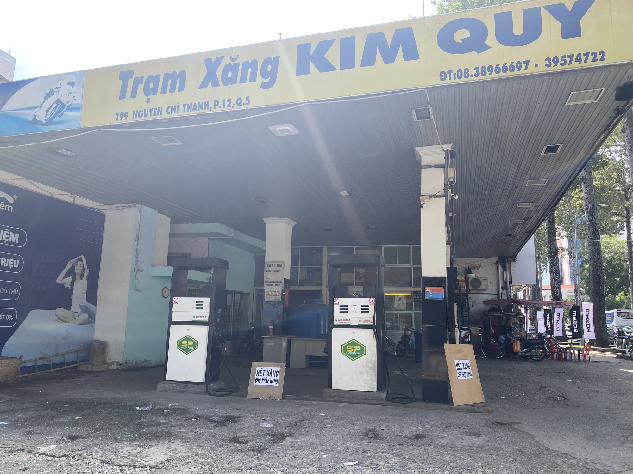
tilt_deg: +9.6
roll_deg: -0.5
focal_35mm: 26
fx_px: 475
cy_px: 237
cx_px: 316
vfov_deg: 53.1
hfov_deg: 67.3
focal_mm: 4.25
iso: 32
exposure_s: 1/571
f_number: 1.8
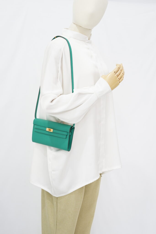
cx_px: 78
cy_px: 117
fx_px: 325
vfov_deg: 39.6
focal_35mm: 50
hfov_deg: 27.0
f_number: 6.3
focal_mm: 50
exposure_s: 1/8
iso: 640
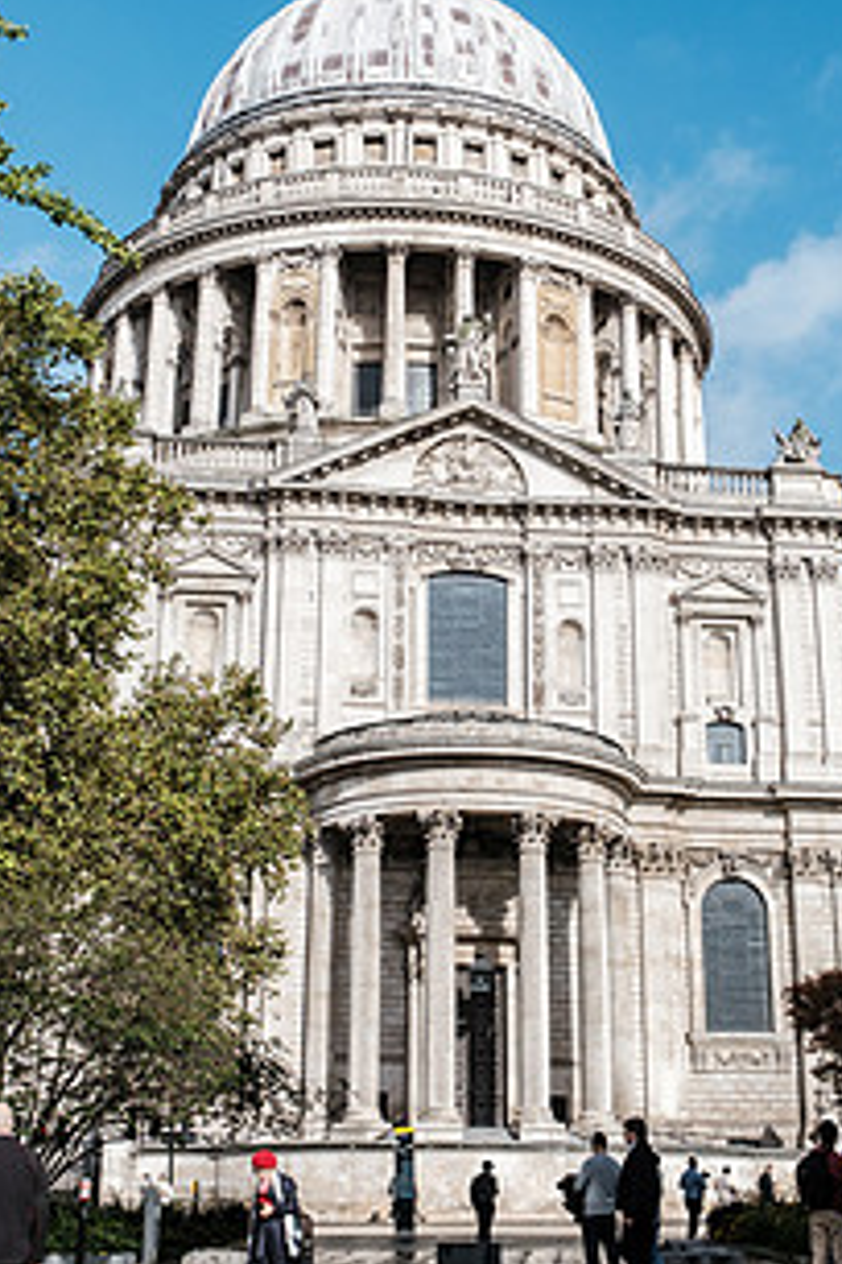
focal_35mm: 50
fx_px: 1754
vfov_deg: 39.3
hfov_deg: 27.0
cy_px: 450
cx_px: 462
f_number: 5.6
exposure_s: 1/2200
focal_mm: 22.7
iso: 320
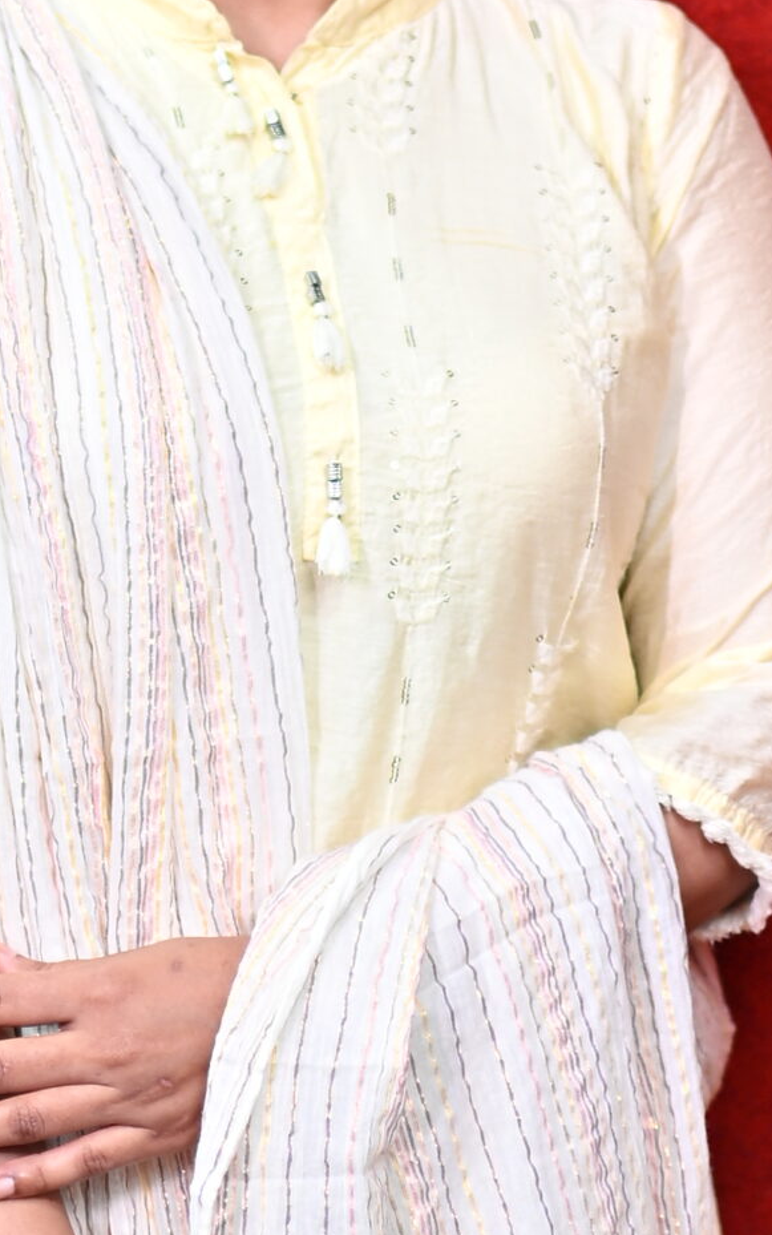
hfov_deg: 9.0
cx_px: 172
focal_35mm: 146
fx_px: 4913
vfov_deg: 14.3
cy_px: 453
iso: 125
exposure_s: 1/100
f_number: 1.4
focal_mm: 35
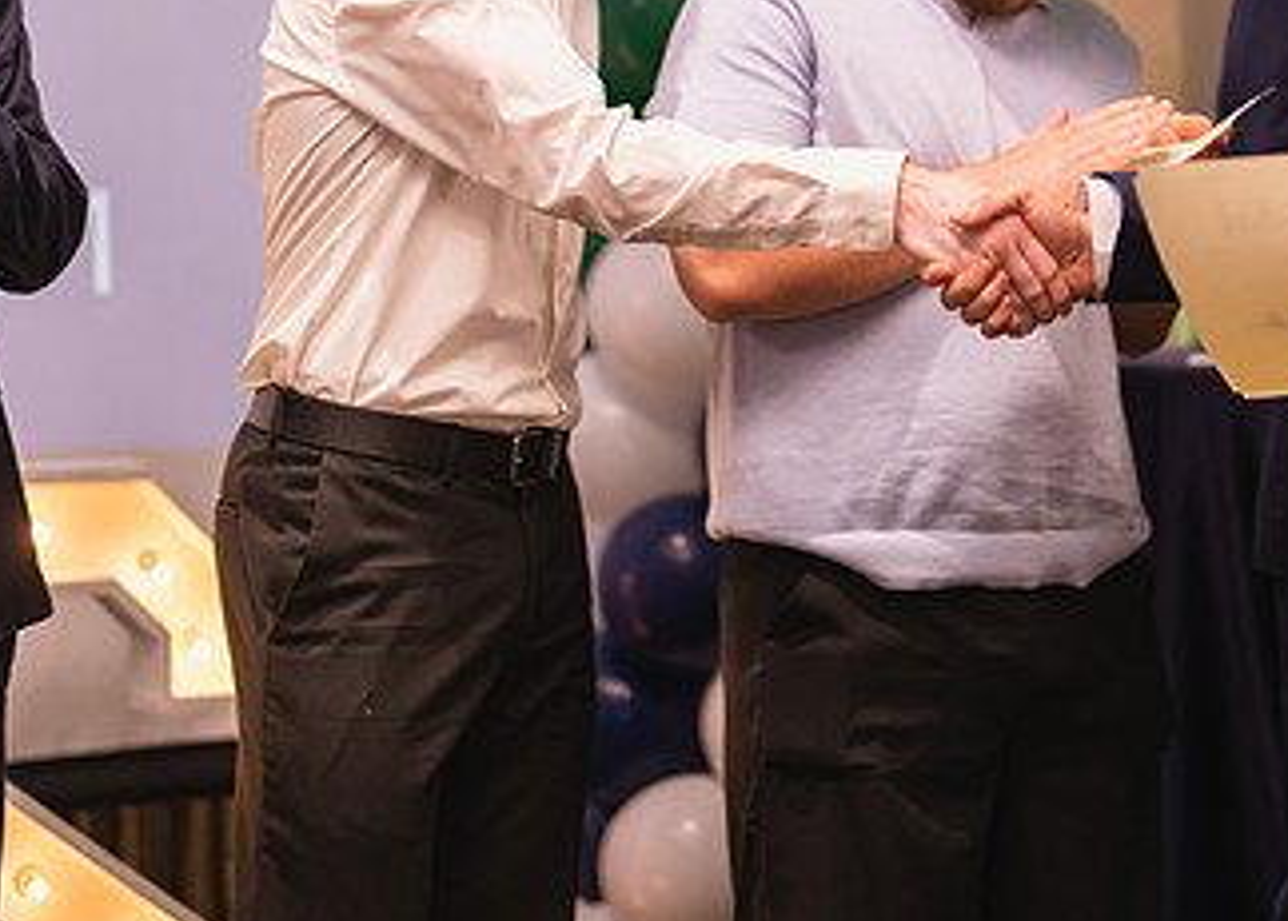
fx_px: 3440
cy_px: 167
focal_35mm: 94
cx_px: 909
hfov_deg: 21.1
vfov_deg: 15.1
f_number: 1.2
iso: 800
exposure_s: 1/400
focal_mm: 50
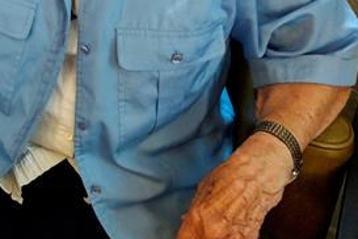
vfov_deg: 19.0
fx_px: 666
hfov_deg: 27.5
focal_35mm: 67
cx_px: -34
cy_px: -59
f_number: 1.8
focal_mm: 4.44
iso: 400
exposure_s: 1/40.1
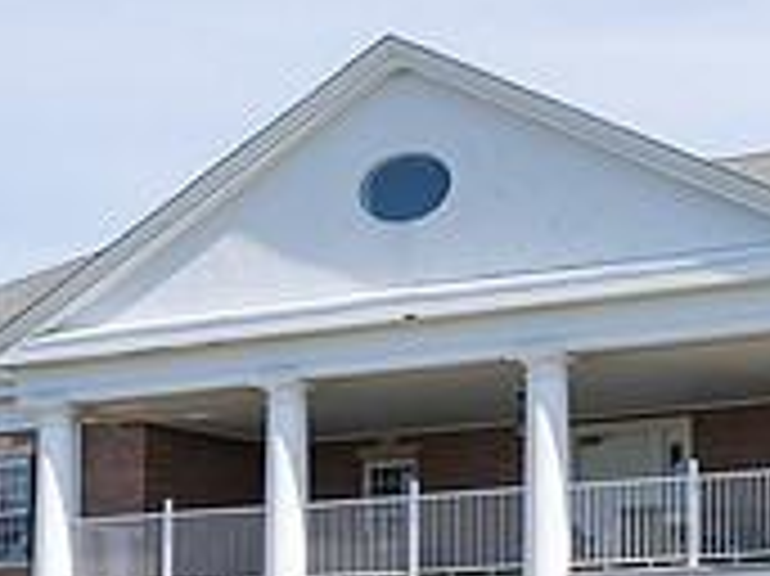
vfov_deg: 13.0
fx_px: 2512
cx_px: 659
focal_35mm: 113
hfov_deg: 17.2
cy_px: 524
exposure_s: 1/400
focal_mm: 30
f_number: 13
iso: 640
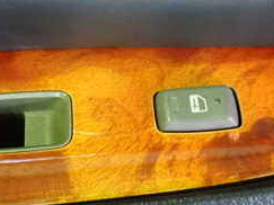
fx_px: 585
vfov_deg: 19.5
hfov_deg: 26.1
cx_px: 73
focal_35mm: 74
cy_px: 17
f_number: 2.3
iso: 1600
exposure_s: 1/40
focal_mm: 5.4
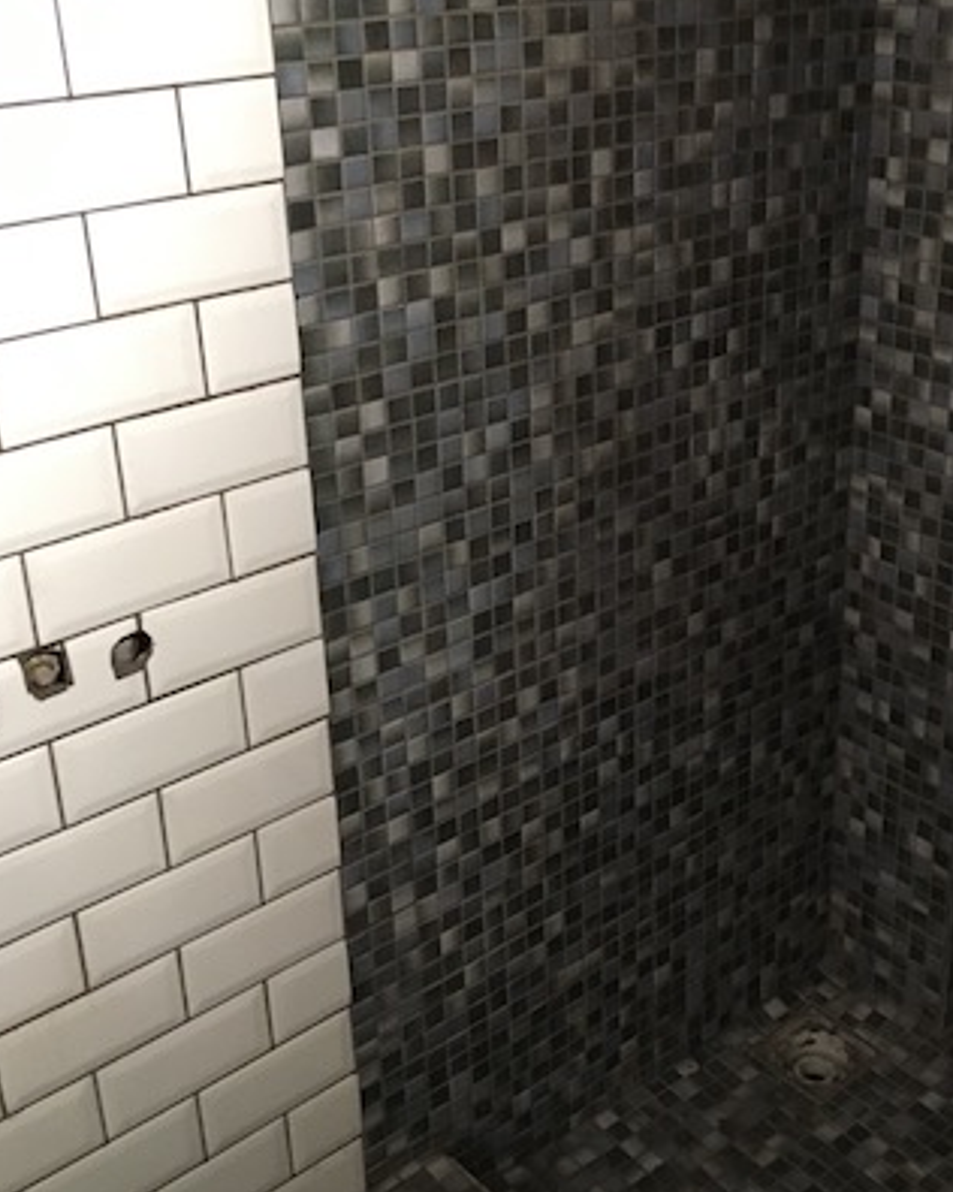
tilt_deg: -22.1
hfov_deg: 34.5
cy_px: 444
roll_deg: +1.6
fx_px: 1516
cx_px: 657
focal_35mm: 43
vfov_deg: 42.6
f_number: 2.2
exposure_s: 1/25
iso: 200
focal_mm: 4.15
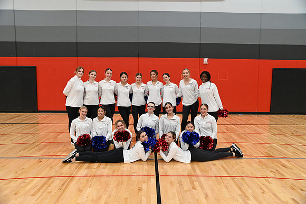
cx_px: 153
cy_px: 102
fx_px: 246
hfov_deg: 63.7
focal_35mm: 29
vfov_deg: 44.9
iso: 800
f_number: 4
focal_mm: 29
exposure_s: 1/60
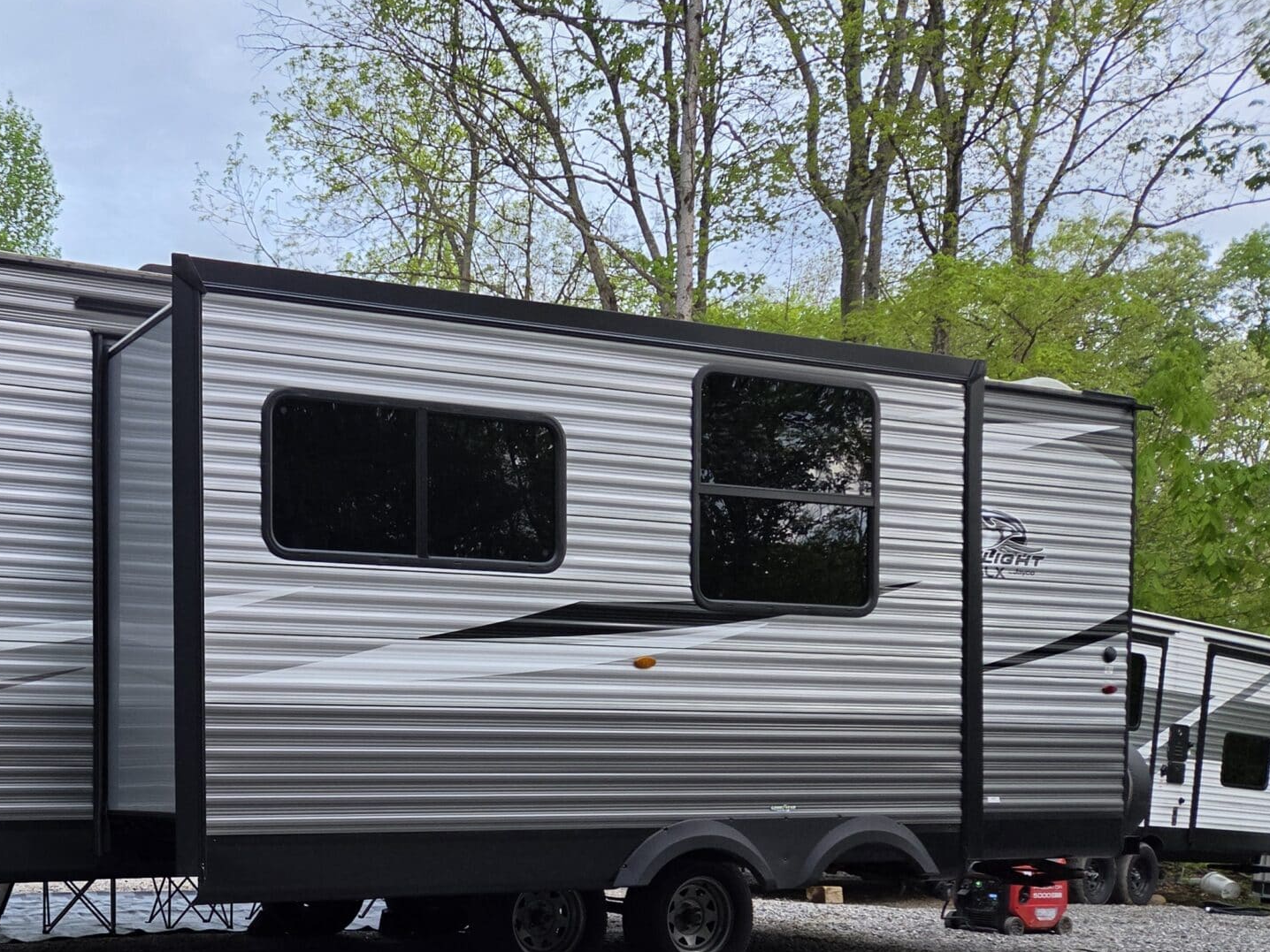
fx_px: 1504
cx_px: 157
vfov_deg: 33.5
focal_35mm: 41
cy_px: 829
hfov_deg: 42.5
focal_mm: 5.4
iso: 160
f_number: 1.8
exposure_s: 1/180
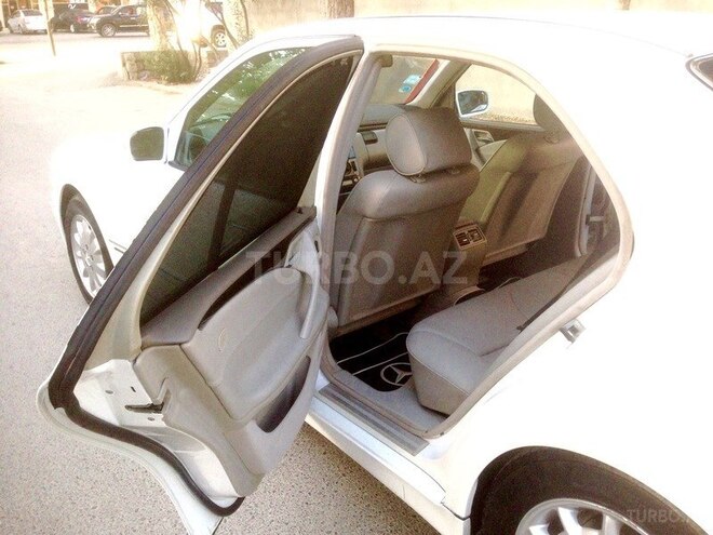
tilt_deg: -19.4
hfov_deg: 55.4
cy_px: 268
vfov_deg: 42.9
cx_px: 356
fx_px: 680
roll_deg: -0.5
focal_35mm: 33
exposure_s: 1/120
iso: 80
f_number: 2.4
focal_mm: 4.12
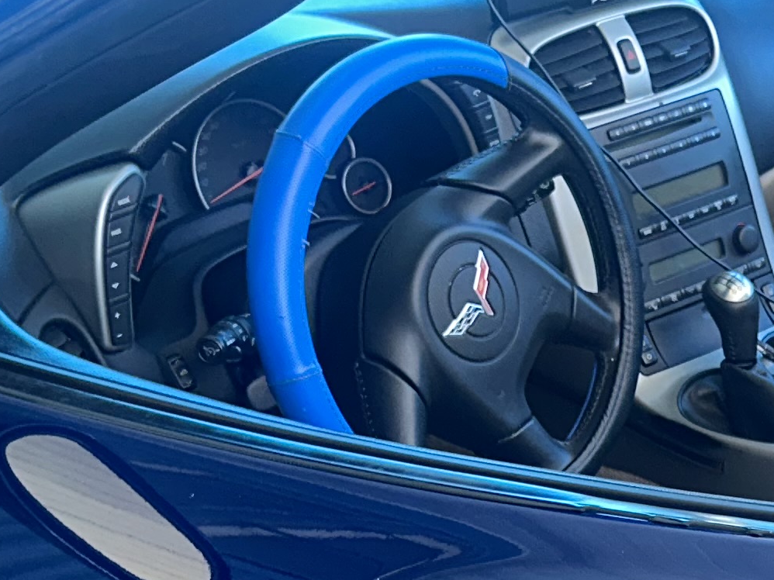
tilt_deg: -36.6
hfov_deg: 19.4
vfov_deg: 14.5
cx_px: 847
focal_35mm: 97
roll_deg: +1.7
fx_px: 2168
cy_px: 785
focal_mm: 6.86
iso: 80
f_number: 1.78
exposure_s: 1/50
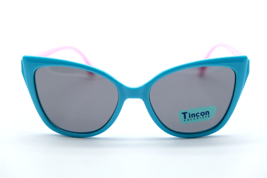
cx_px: 134
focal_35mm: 83
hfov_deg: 24.5
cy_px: 89
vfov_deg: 16.4
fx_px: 615
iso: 640
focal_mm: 55
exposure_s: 1/1000
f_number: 4
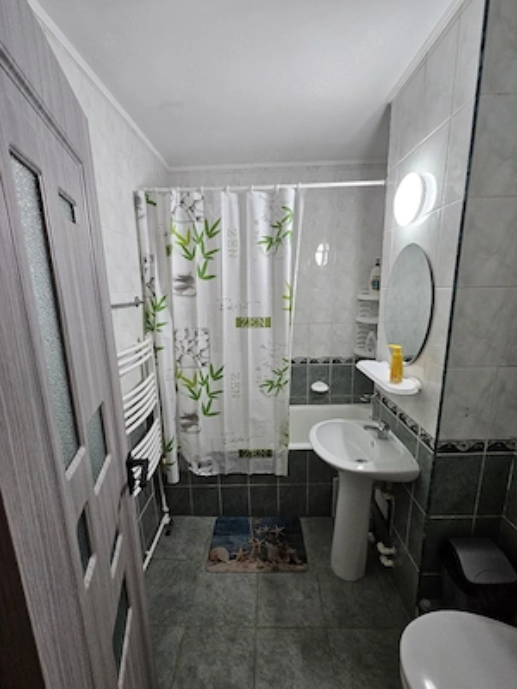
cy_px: 344
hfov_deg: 89.9
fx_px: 259
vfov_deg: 106.2
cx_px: 258
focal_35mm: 13
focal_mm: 2.2
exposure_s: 1/50.3
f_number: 2.2
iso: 250
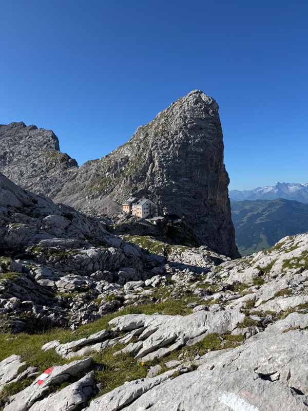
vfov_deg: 71.6
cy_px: 206
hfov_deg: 56.8
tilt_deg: -1.8
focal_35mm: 24
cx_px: 154
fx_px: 285
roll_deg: +2.0
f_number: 1.78
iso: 80
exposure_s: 1/4608
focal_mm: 6.76
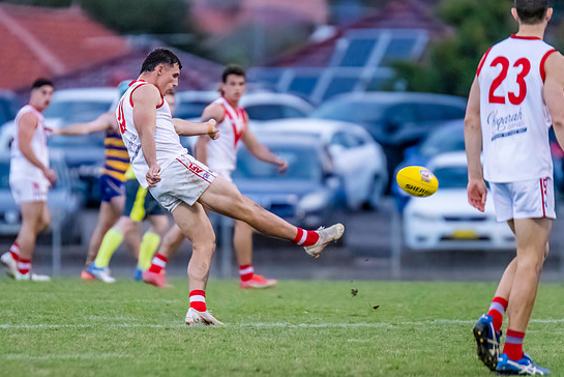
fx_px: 10847
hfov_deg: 3.0
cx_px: 176
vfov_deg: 2.0
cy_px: 149
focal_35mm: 692
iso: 9000
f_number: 4
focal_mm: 420
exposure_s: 1/1600
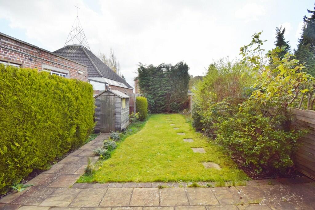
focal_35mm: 15
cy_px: 105
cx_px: 158
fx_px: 131
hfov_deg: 100.4
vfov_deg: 77.3
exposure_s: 1/200
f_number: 6.3
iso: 100
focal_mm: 10
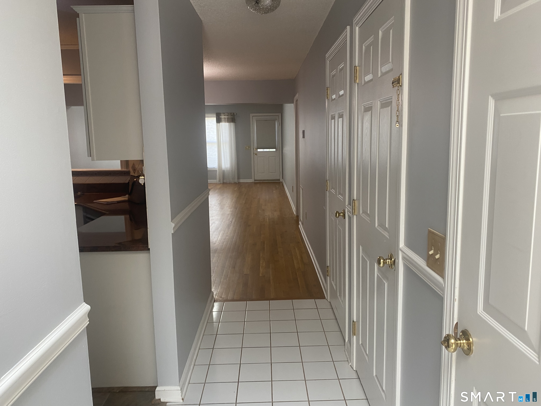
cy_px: 203
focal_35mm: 26
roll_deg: +0.8
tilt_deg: -9.1
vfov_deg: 53.1
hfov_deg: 67.3
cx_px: 270
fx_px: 406
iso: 80
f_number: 1.8
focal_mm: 4.25
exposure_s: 1/60
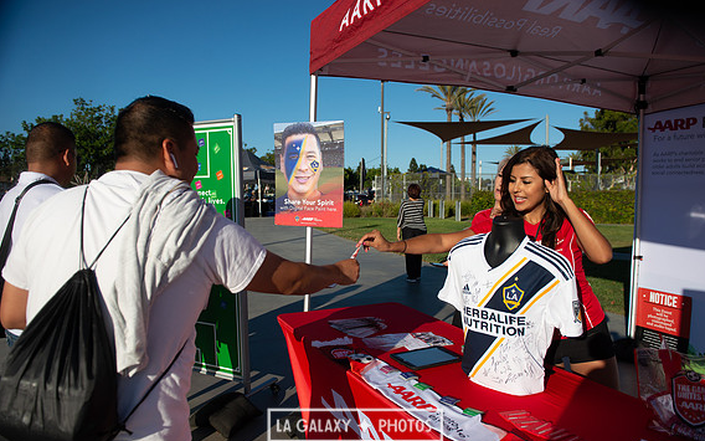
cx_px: 355
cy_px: 239
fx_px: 480
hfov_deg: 72.5
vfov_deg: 49.2
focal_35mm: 25
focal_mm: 24
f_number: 4
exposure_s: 1/3200
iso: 200
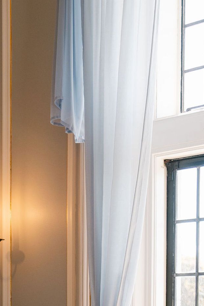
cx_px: -7
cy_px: 352
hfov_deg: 14.0
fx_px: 816
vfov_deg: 20.1
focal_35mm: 96
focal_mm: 30
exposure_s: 1/640
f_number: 2
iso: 400
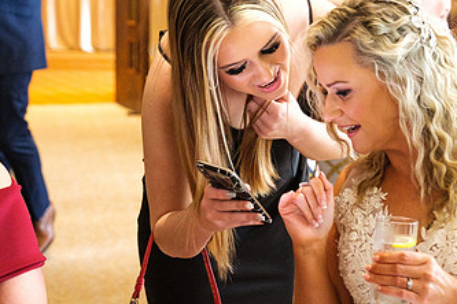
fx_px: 1511
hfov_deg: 17.2
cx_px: 228
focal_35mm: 119
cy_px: 93
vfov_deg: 11.5
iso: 2500
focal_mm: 41.4
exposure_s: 1/160
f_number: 2.8
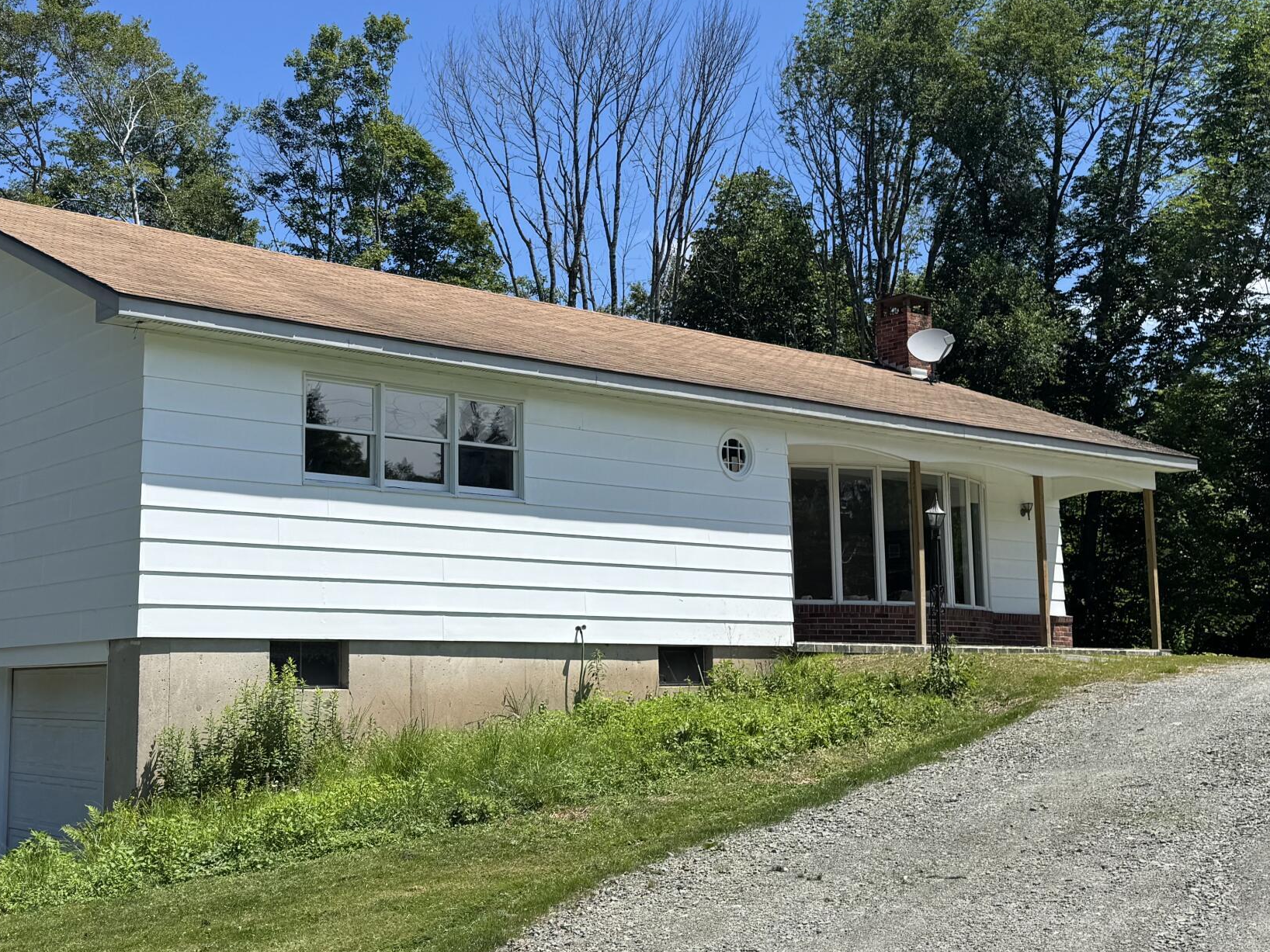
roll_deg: +0.4
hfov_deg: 42.8
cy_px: 478
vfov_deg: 32.9
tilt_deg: +6.4
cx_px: 521
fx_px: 1614
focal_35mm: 44
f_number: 1.78
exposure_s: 1/3413
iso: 80
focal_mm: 6.76
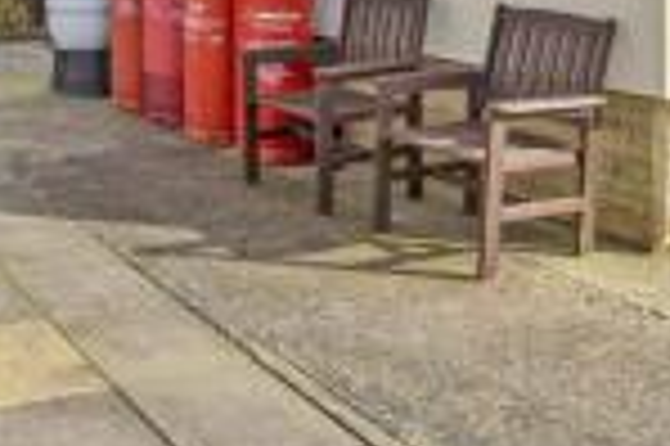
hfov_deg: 36.6
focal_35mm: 48
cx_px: -13
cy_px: -79
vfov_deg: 25.4
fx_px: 892
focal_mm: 10
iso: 160
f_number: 8
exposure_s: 1/320
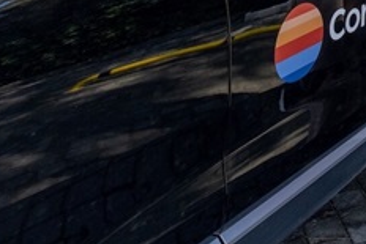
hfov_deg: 26.3
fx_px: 671
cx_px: 465
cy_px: -134
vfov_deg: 18.1
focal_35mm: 66
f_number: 4.5
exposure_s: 1/250
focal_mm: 11
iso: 125
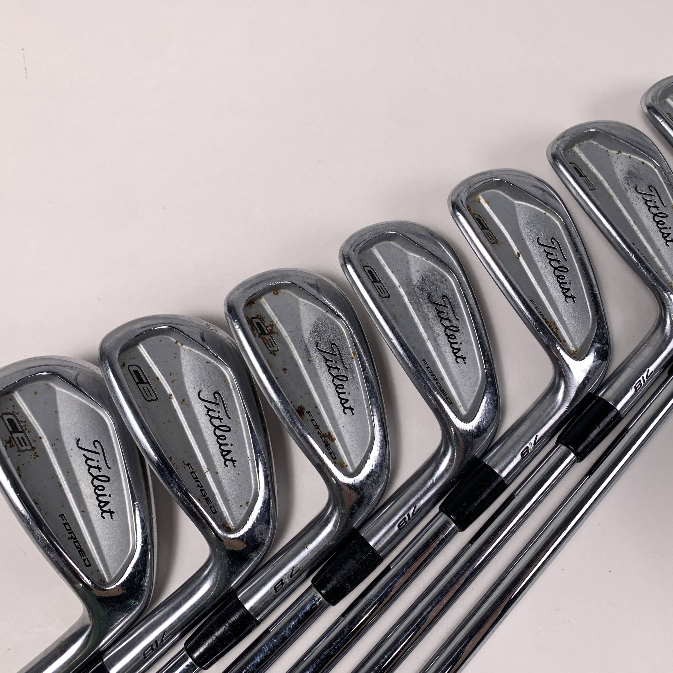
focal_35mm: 31
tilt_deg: -72.9
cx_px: 382
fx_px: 682
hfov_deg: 52.4
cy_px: 333
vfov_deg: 52.5
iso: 25
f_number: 1.8
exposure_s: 1/215
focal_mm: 4.25
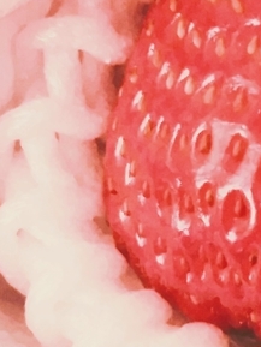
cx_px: 291
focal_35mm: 108
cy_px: 137
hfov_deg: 13.4
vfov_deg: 18.2
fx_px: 1085
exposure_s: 1/20
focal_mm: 3.46
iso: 764
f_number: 2.2
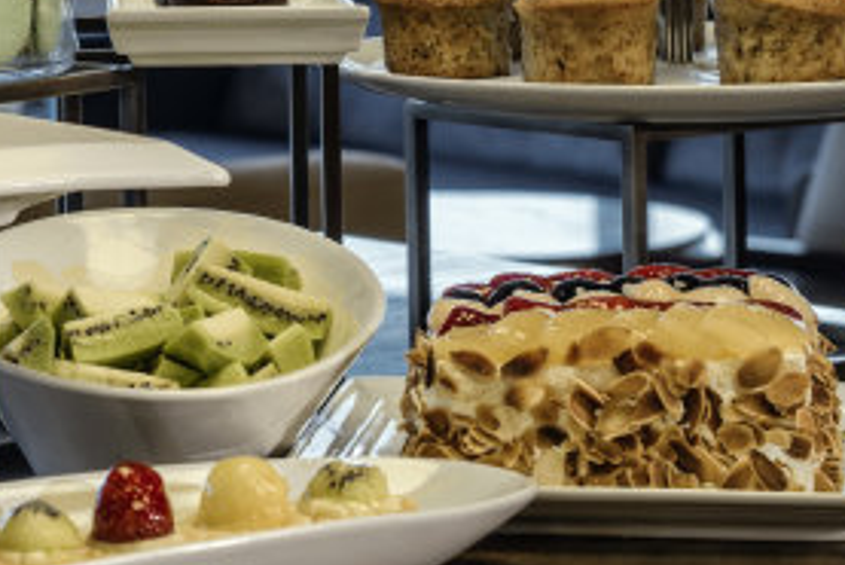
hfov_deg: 10.9
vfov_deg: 7.3
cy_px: -224
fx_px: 4344
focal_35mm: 185
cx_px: -110
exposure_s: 1/10
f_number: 7.1
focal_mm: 50
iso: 100
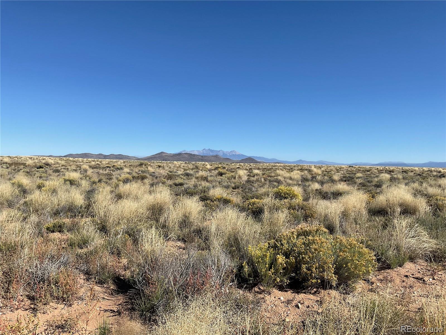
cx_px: 223
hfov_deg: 61.7
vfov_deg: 48.2
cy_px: 168
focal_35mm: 29
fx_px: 374
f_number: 1.8
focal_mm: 3
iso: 16
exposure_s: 1/2427
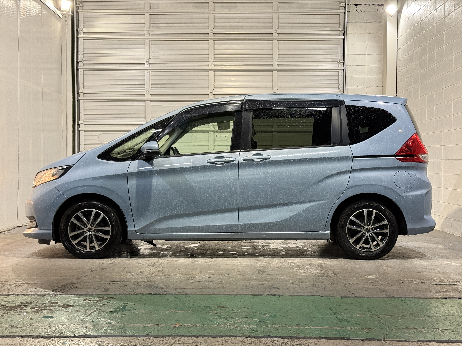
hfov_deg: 39.7
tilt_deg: -0.8
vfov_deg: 30.3
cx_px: 231
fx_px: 641
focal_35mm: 48
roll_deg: -0.2
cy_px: 173
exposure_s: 1/40
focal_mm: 6.76
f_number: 1.78
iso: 200
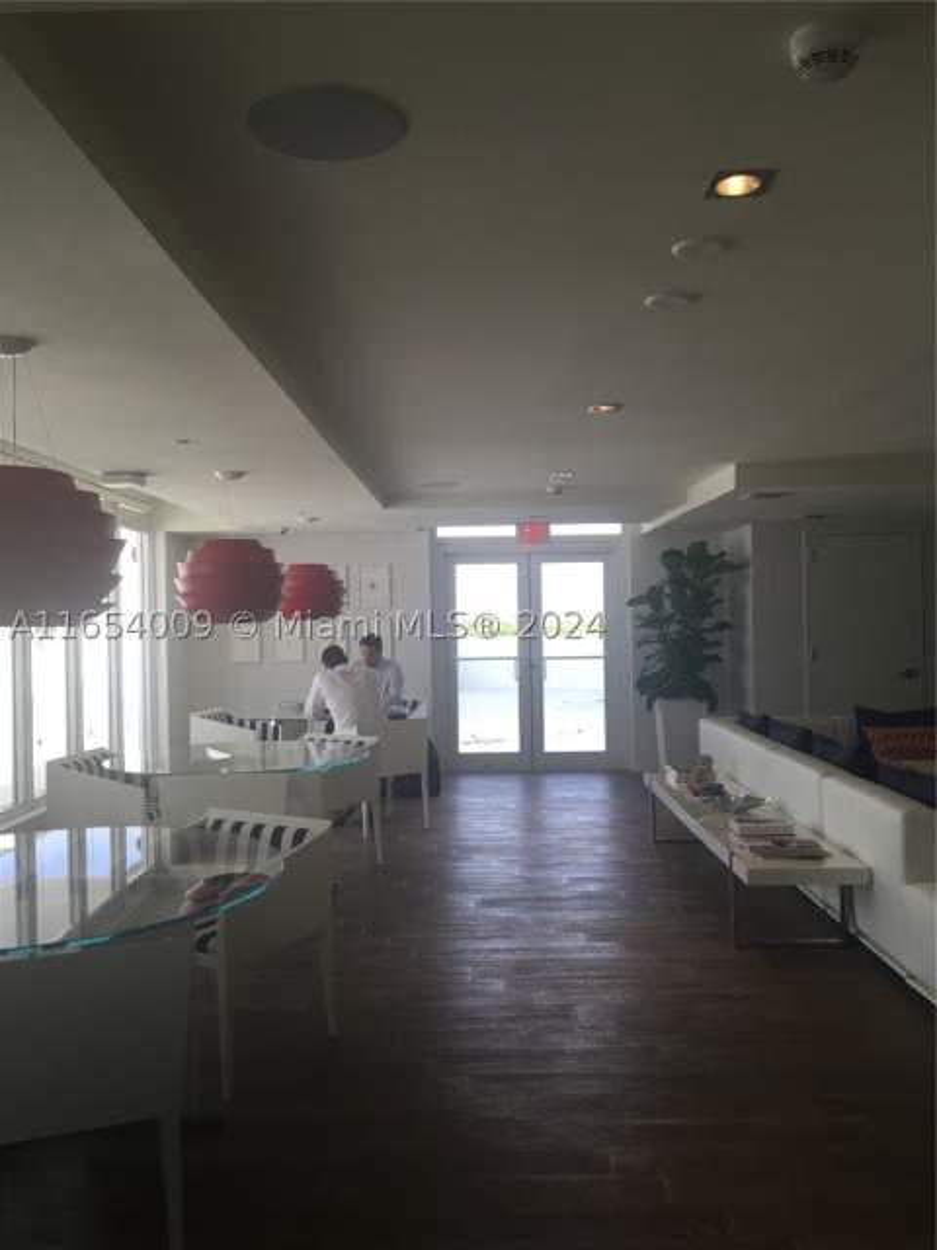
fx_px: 1047
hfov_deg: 48.2
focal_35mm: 29
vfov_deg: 61.7
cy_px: 625
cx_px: 468
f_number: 2.2
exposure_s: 1/120
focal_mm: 4.15
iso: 50
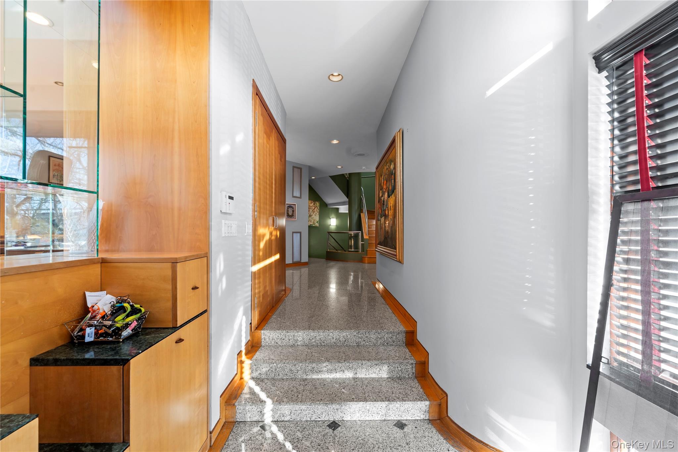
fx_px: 264
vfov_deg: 81.2
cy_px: 226
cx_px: 339
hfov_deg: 104.3
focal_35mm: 14
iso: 320
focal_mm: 14
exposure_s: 1/6
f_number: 10
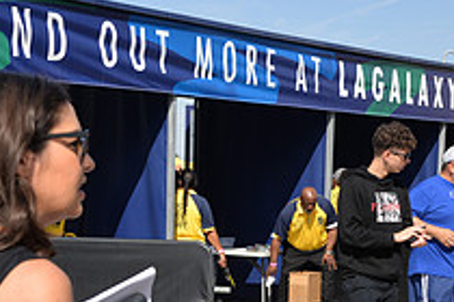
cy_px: 297
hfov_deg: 25.1
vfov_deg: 16.7
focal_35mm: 80
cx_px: 130
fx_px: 1009
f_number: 7.1
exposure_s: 1/400
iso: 100
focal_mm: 29
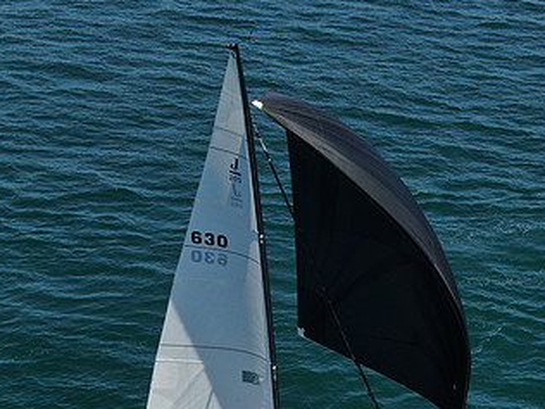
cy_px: 343
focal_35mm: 88
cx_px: 373
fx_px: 1385
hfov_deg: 22.1
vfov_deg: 16.6
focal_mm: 8.6
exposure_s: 1/1000
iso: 100
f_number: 3.8
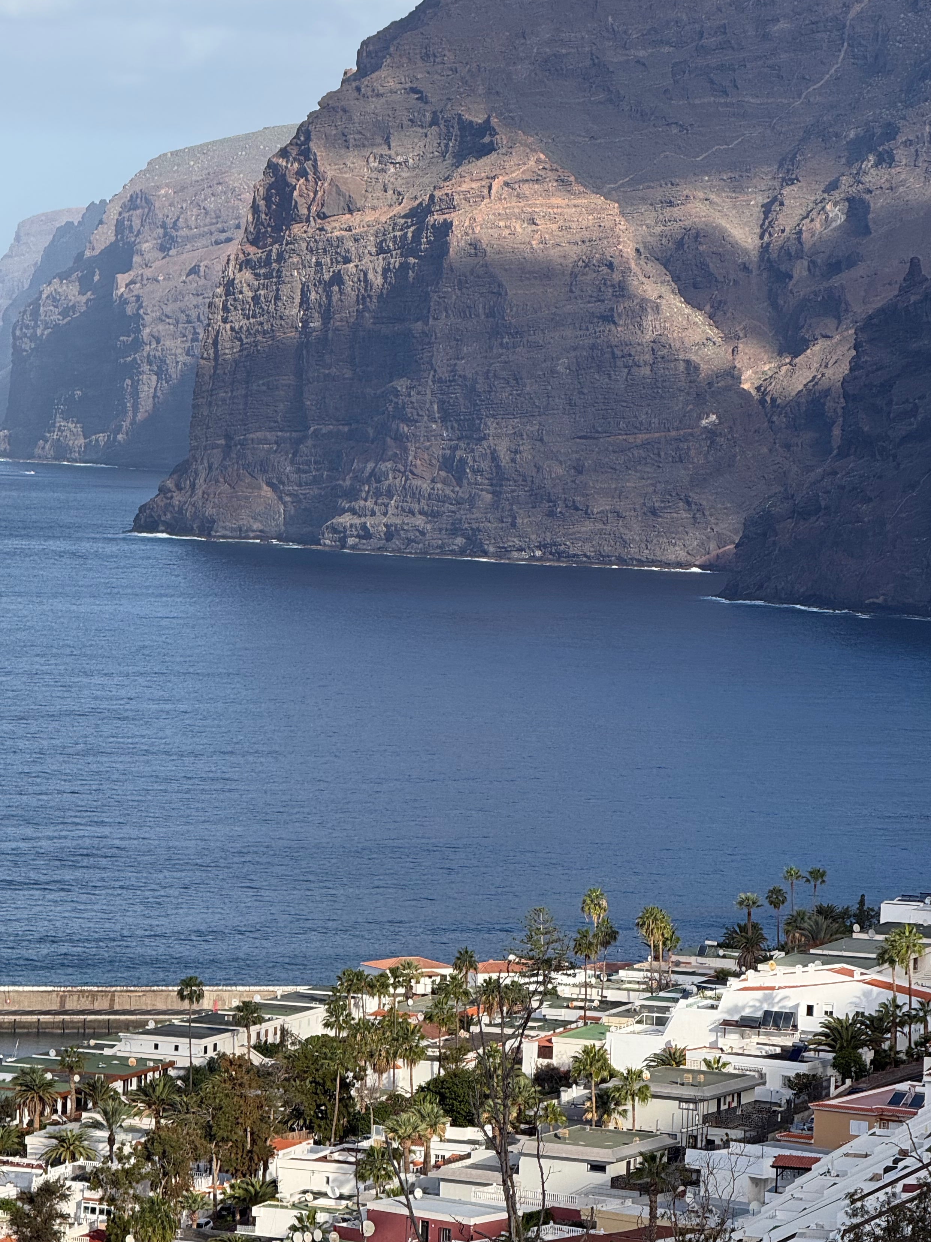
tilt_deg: -1.5
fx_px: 5236
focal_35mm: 146
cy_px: 577
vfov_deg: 13.5
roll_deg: -2.7
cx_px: 453
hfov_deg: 10.2
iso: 64
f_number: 2.8
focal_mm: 15.66
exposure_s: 1/1114
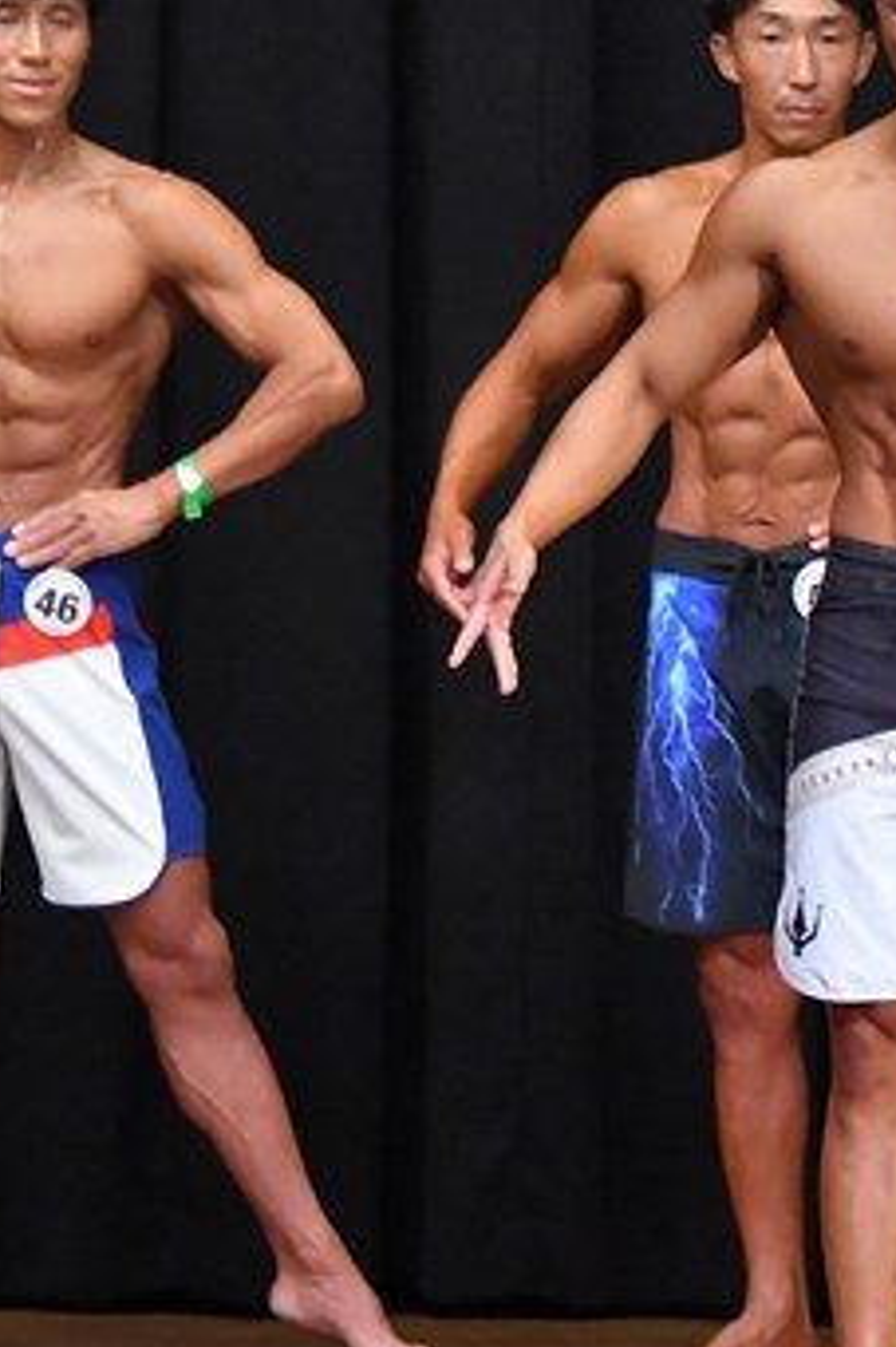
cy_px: 794
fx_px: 18423
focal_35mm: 493
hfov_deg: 2.8
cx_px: 1462
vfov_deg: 4.2
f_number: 5.6
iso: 8000
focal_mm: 145
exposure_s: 1/400
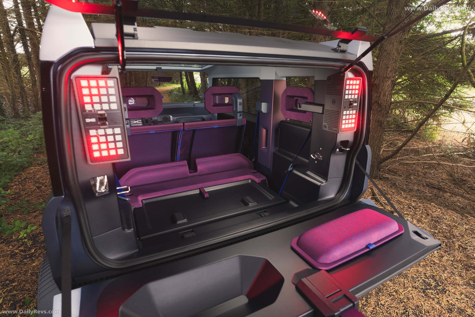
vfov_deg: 67.4
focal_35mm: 18
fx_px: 237
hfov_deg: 90.0
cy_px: 158
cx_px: 238
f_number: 5
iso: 100
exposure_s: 1/13
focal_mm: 18
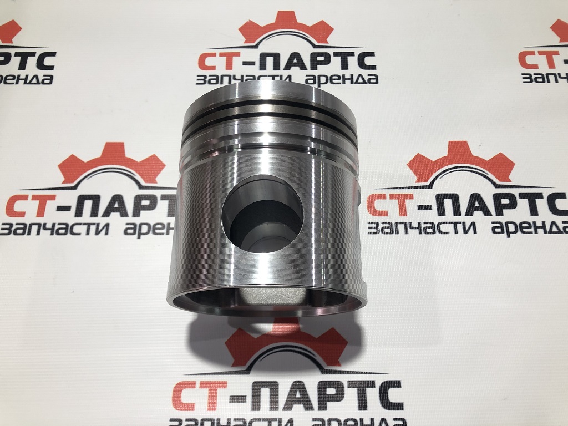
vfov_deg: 49.7
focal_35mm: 28
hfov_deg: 63.4
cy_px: 213
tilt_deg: -69.1
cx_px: 284
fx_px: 459
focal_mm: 3.99
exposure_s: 1/50
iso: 25
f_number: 1.8
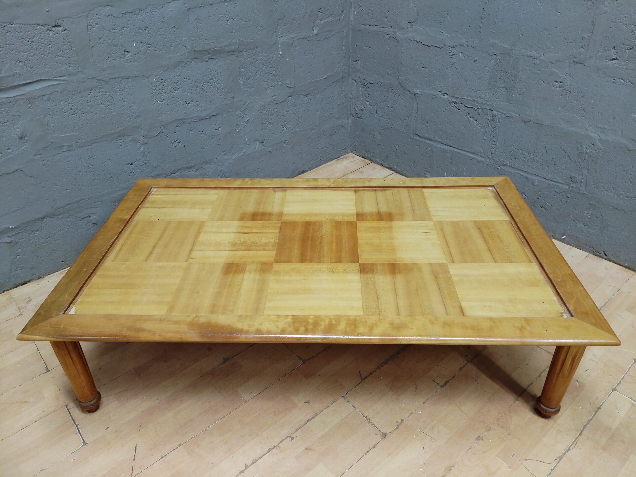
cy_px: 238
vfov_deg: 53.1
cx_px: 318
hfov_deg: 67.3
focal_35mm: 26
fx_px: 478
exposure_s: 1/20
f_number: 1.8
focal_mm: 4.25
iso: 615
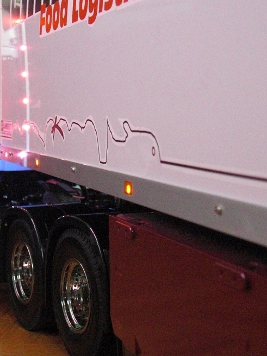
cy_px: 116
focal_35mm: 86
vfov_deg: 22.7
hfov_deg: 17.1
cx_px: 97
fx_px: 885
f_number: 3.6
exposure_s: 1/30
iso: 800
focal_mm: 9.8
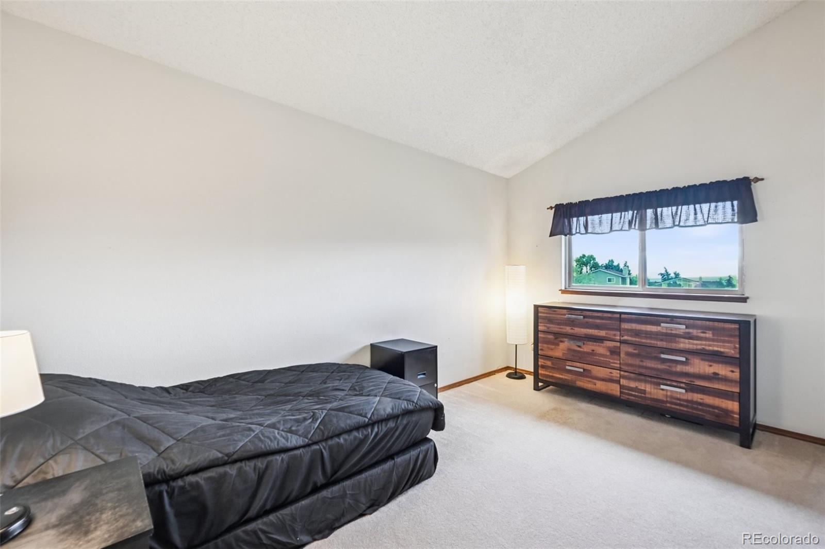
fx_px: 344
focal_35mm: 15
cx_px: 412
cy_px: 274
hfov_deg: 100.4
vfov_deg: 77.3
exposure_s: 1/4
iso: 800
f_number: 11
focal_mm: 15
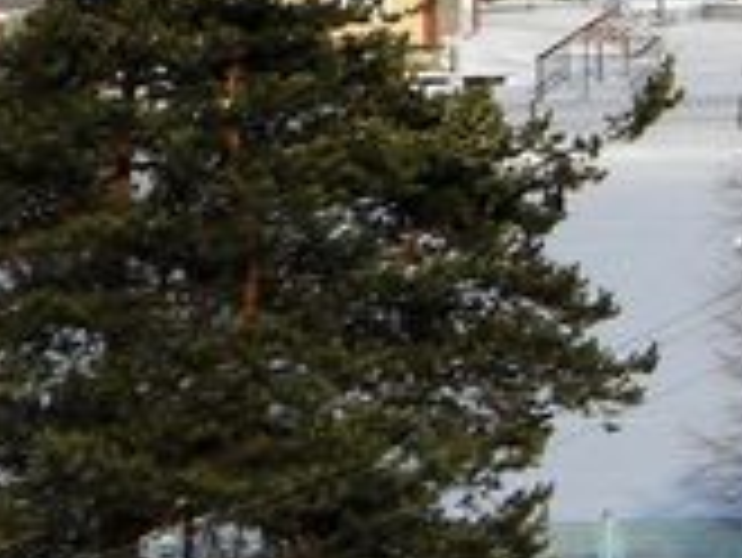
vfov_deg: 4.0
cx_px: 1578
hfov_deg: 5.3
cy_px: -349
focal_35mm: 366
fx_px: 7851
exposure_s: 1/213
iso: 80
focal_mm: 12.2
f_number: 8.6
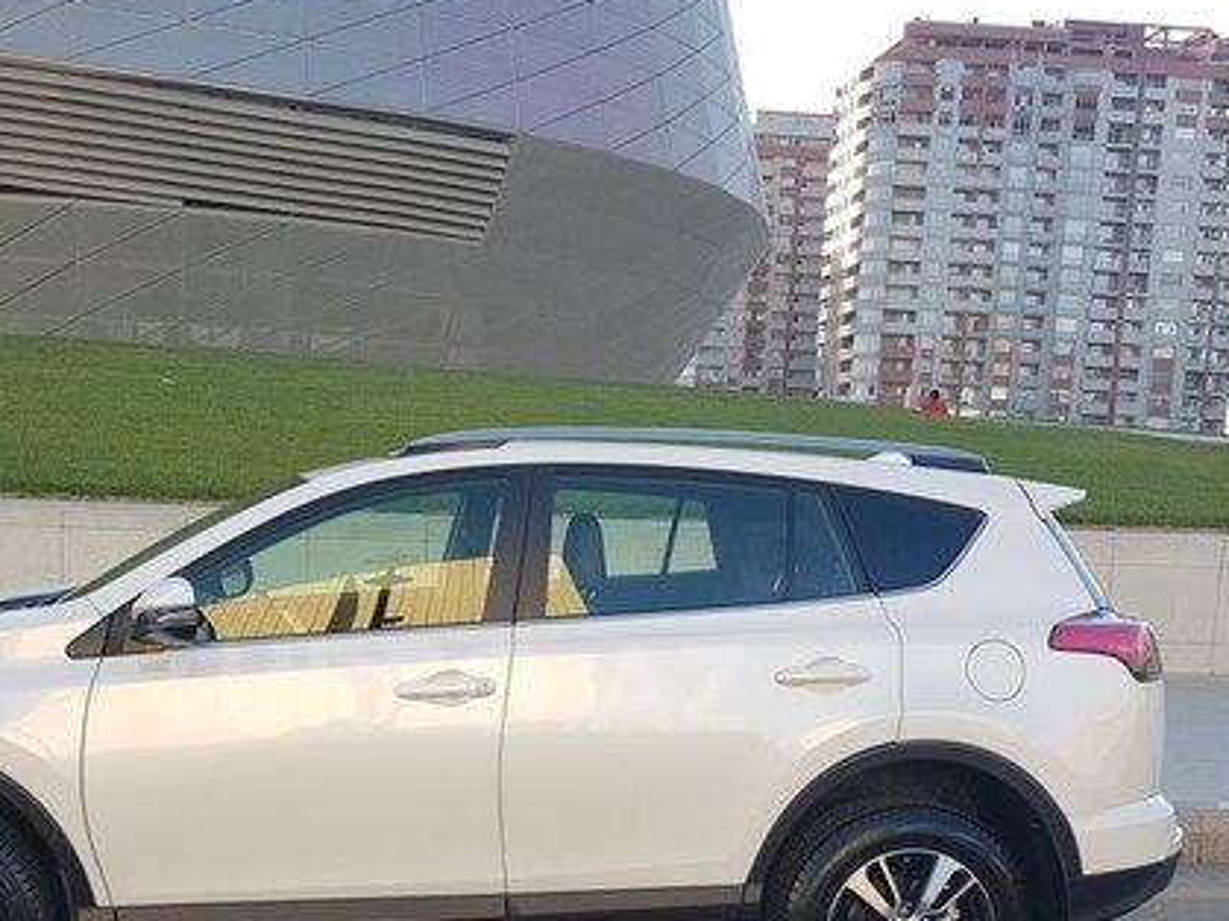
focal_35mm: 41
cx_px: 446
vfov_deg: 34.4
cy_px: 688
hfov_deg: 45.3
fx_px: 1455
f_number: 1.7
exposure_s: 1/255
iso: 40
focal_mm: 4.2
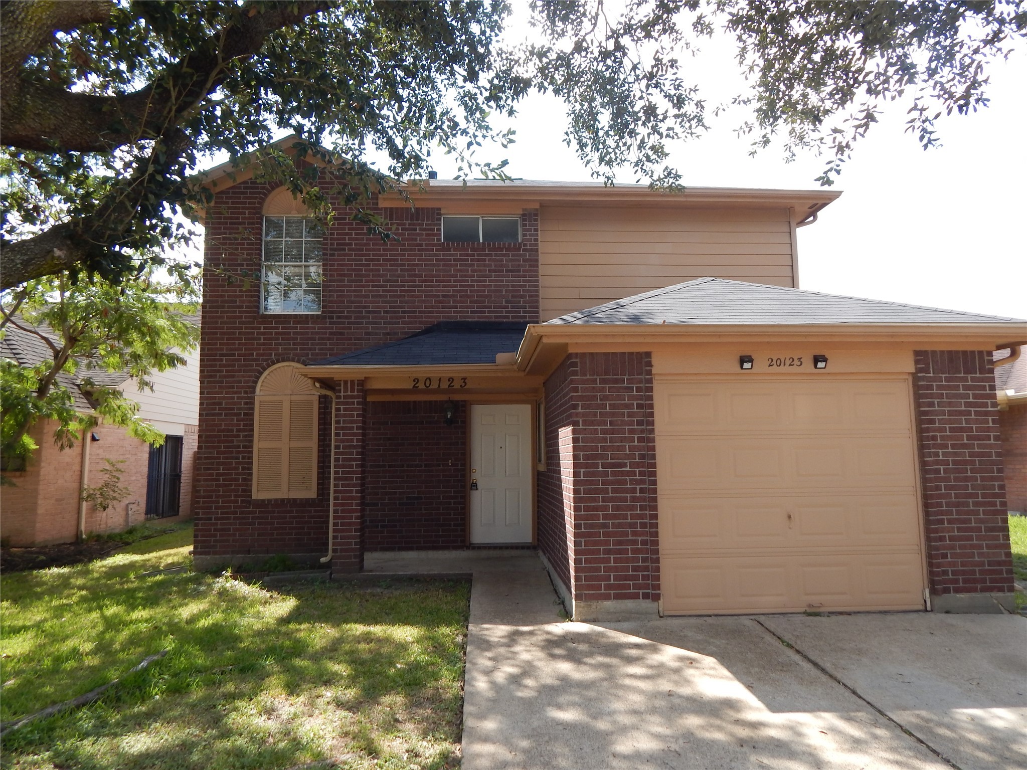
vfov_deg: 61.1
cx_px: 514
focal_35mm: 22
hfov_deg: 76.4
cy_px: 385
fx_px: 653
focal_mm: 4
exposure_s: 1/400
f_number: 3
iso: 125
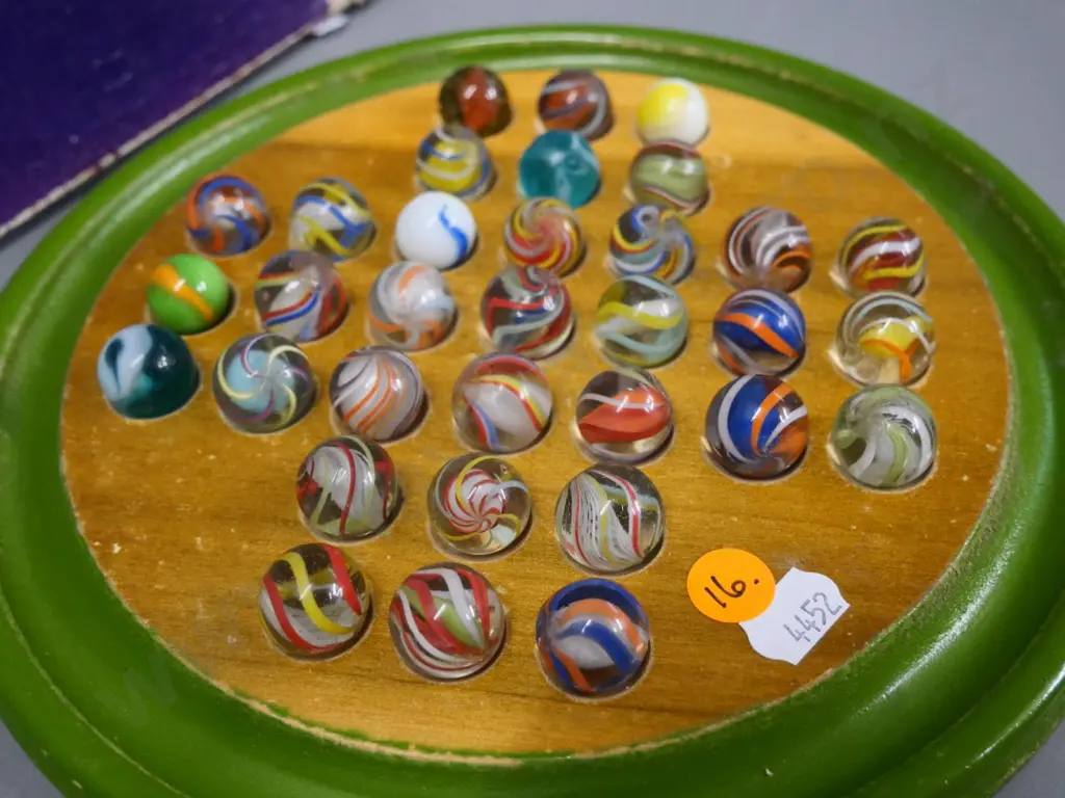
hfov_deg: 46.8
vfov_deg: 36.0
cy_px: 399
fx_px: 1231
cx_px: 532
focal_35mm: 40
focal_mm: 20
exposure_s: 1/125
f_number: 4.6
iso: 3200
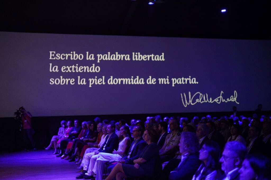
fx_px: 376
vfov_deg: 26.9
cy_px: 90
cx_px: 136
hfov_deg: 39.6
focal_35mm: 50
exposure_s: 1/500
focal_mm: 50
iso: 4000
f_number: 1.4
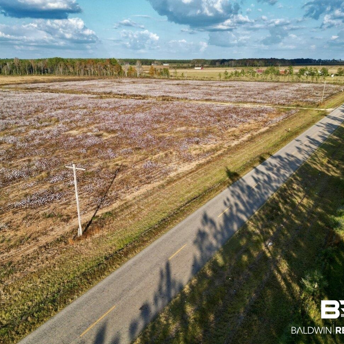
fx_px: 326
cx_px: 162
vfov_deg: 55.6
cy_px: 175
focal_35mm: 29
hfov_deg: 55.6
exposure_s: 1/1600
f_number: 1.7
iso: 130
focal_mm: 6.72
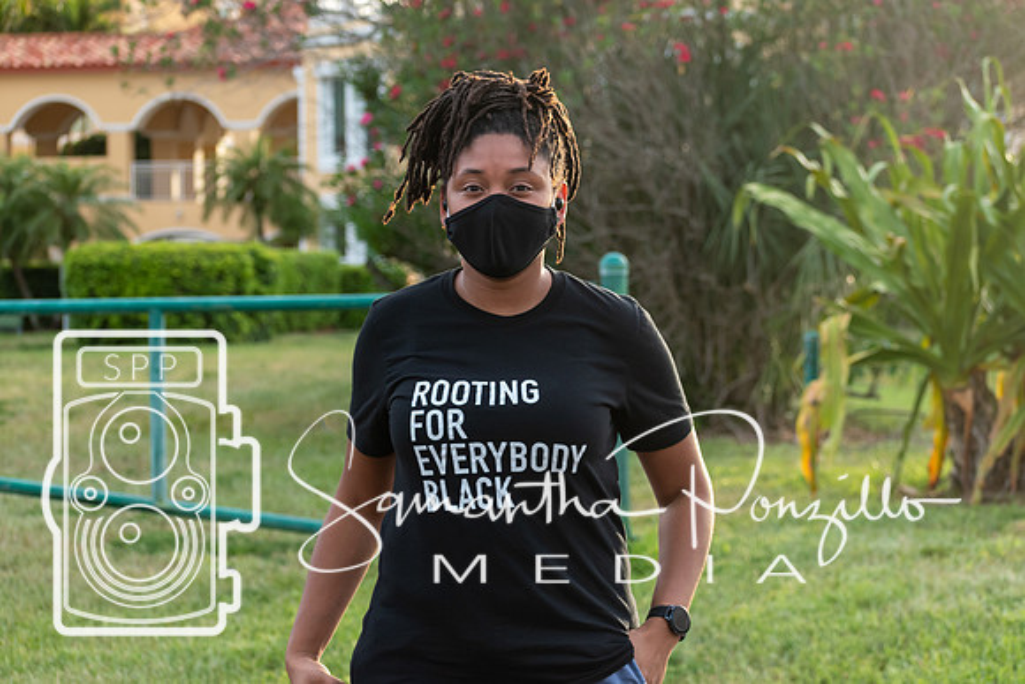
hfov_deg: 19.1
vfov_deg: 12.8
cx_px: 512
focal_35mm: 107
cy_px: 342
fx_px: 3041
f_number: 5
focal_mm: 70
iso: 400
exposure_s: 1/400
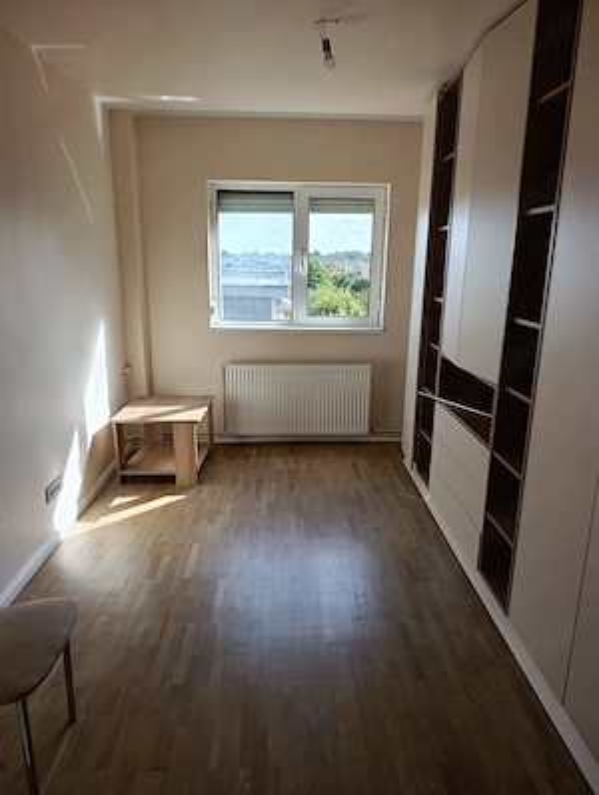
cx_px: 300
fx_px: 529
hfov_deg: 59.0
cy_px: 398
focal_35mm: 23
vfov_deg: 73.8
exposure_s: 1/100
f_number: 1.65
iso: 79
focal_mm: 6.11
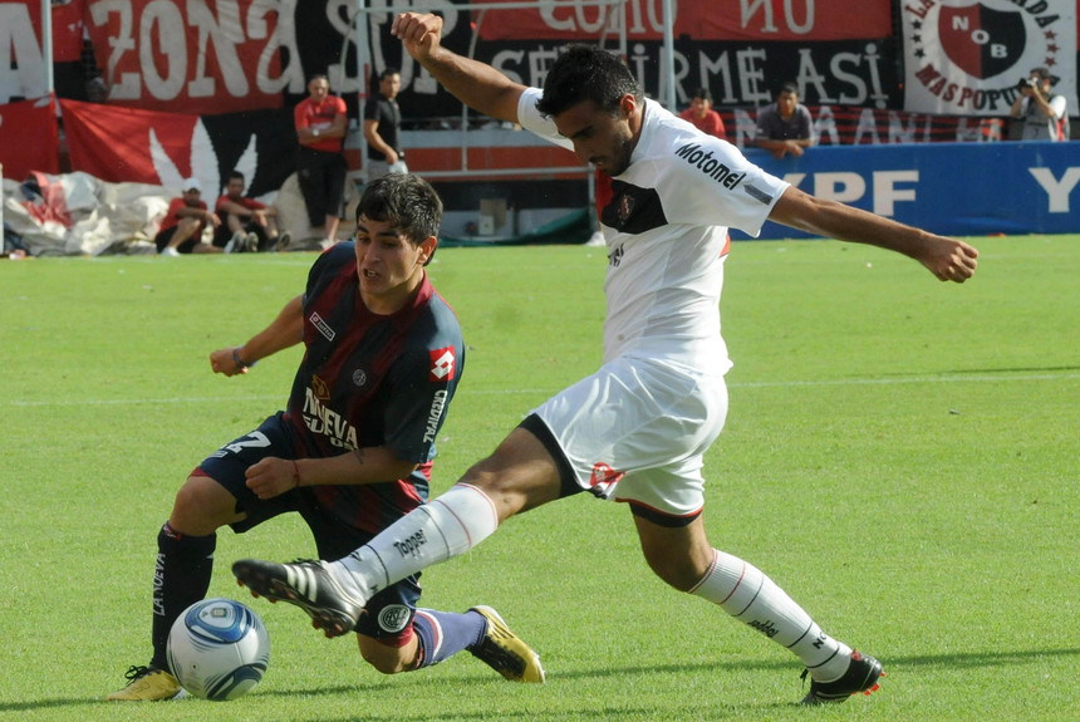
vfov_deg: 6.8
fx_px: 6080
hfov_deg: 10.2
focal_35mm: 202
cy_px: 361
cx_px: 540
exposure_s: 1/1000
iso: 800
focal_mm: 135
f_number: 11
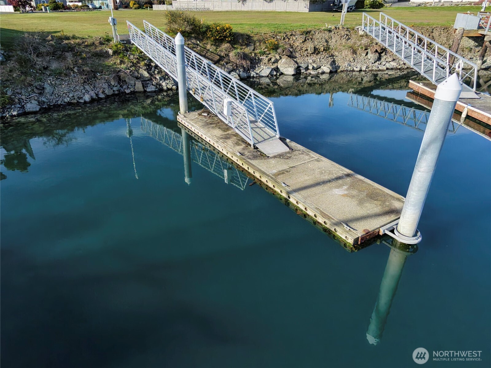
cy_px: 184
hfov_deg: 94.5
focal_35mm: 16
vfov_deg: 78.1
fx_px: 227
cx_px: 246
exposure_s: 1/2000
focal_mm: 3.05
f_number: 2.2
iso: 400
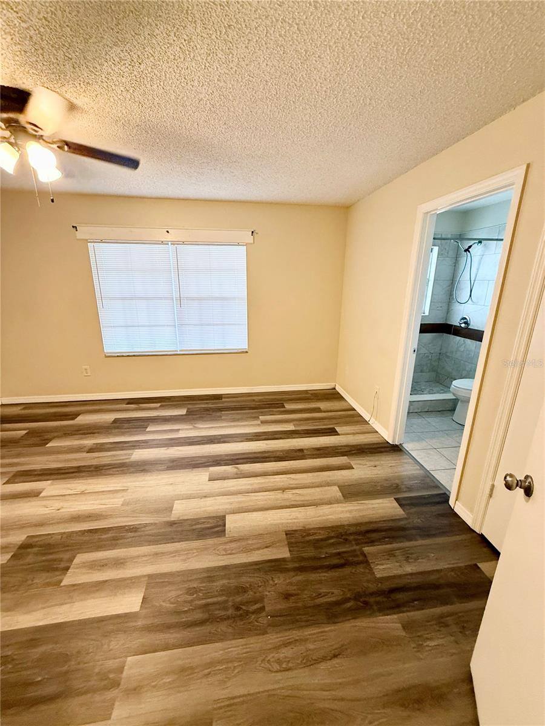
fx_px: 294
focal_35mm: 14
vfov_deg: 102.1
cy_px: 363
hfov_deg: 85.7
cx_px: 272
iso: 250
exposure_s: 1/60
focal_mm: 2.22
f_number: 2.2
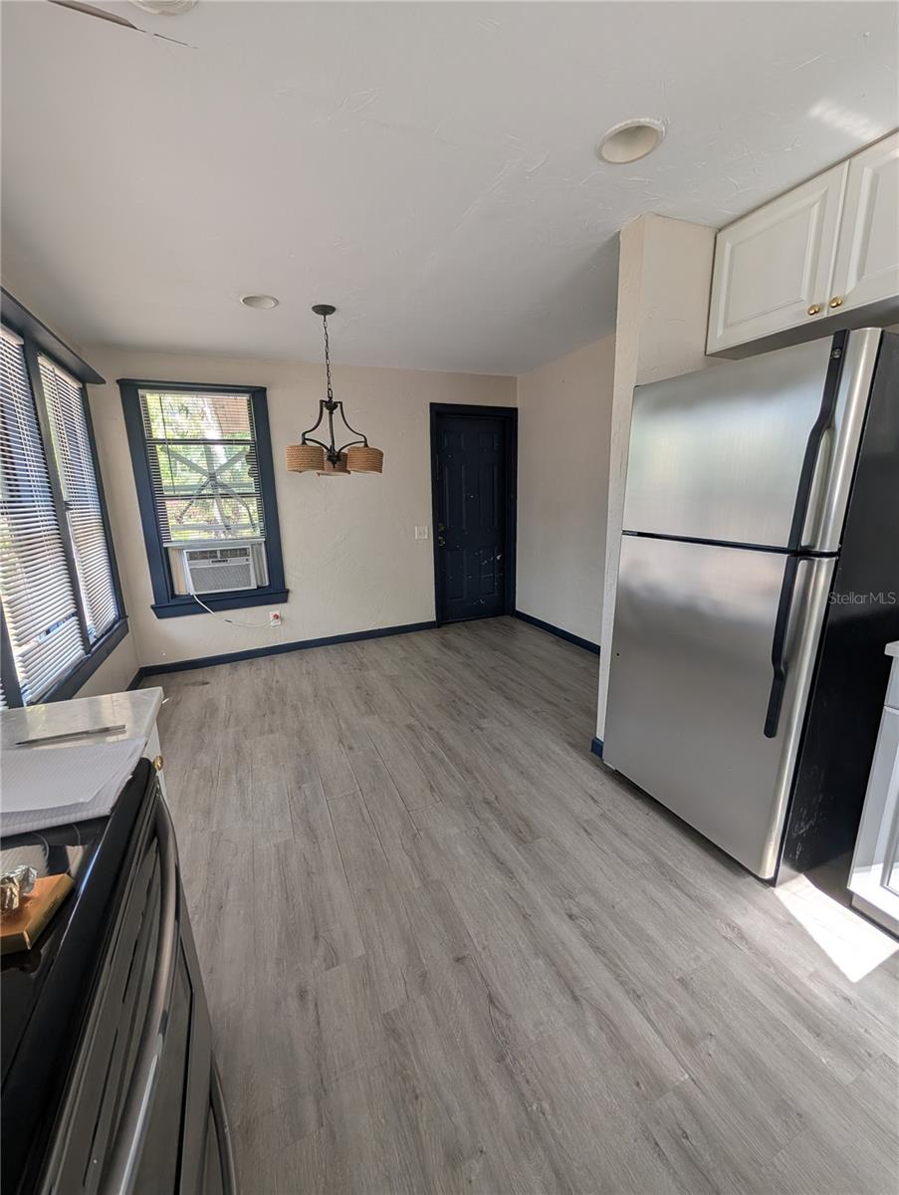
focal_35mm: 12
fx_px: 415
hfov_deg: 94.6
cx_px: 450
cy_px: 598
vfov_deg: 110.5
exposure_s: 1/112
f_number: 1.7
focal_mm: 2.02
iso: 50
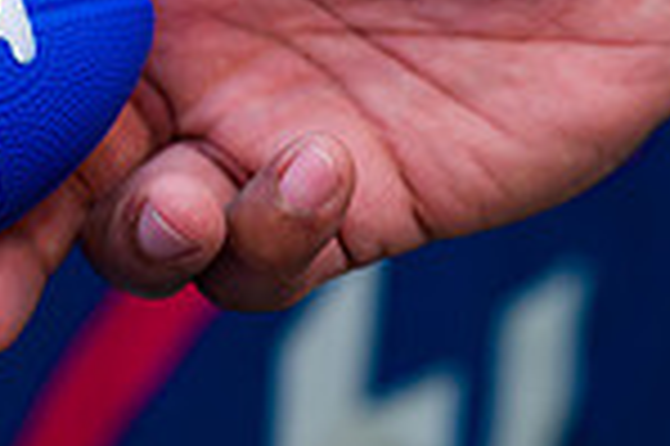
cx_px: -148
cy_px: 207
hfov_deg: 11.5
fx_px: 3253
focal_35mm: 175
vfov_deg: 7.8
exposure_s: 1/200
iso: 400
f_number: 4
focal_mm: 45
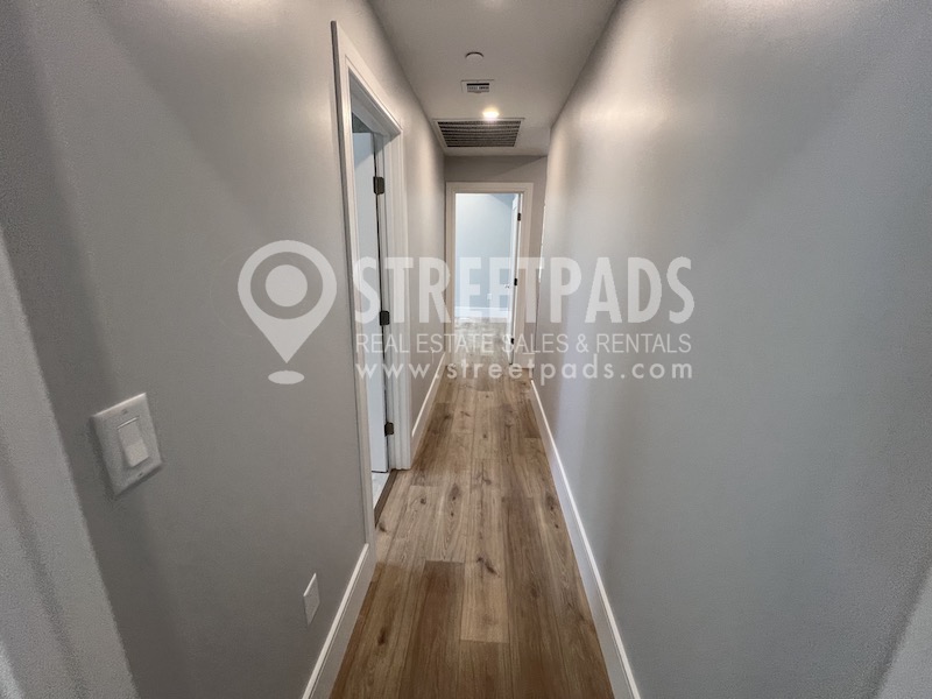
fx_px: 350
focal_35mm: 13
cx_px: 466
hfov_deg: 106.2
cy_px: 350
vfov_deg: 89.9
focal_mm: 1.57
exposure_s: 1/120
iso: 160
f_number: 1.8
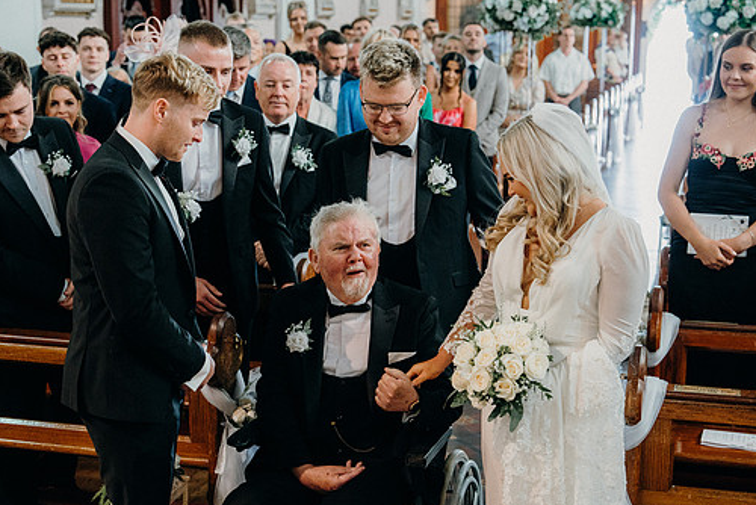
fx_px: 1219
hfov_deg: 34.5
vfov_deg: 23.4
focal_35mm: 58
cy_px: 276
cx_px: 399
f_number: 3.5
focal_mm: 50
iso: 4000
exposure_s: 1/160
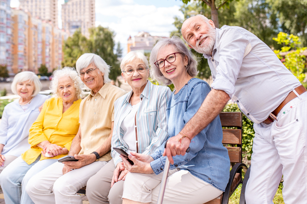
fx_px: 298
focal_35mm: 35
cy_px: 102
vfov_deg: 37.8
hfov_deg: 54.5
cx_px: 154
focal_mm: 35
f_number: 2.8
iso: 100
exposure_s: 1/800
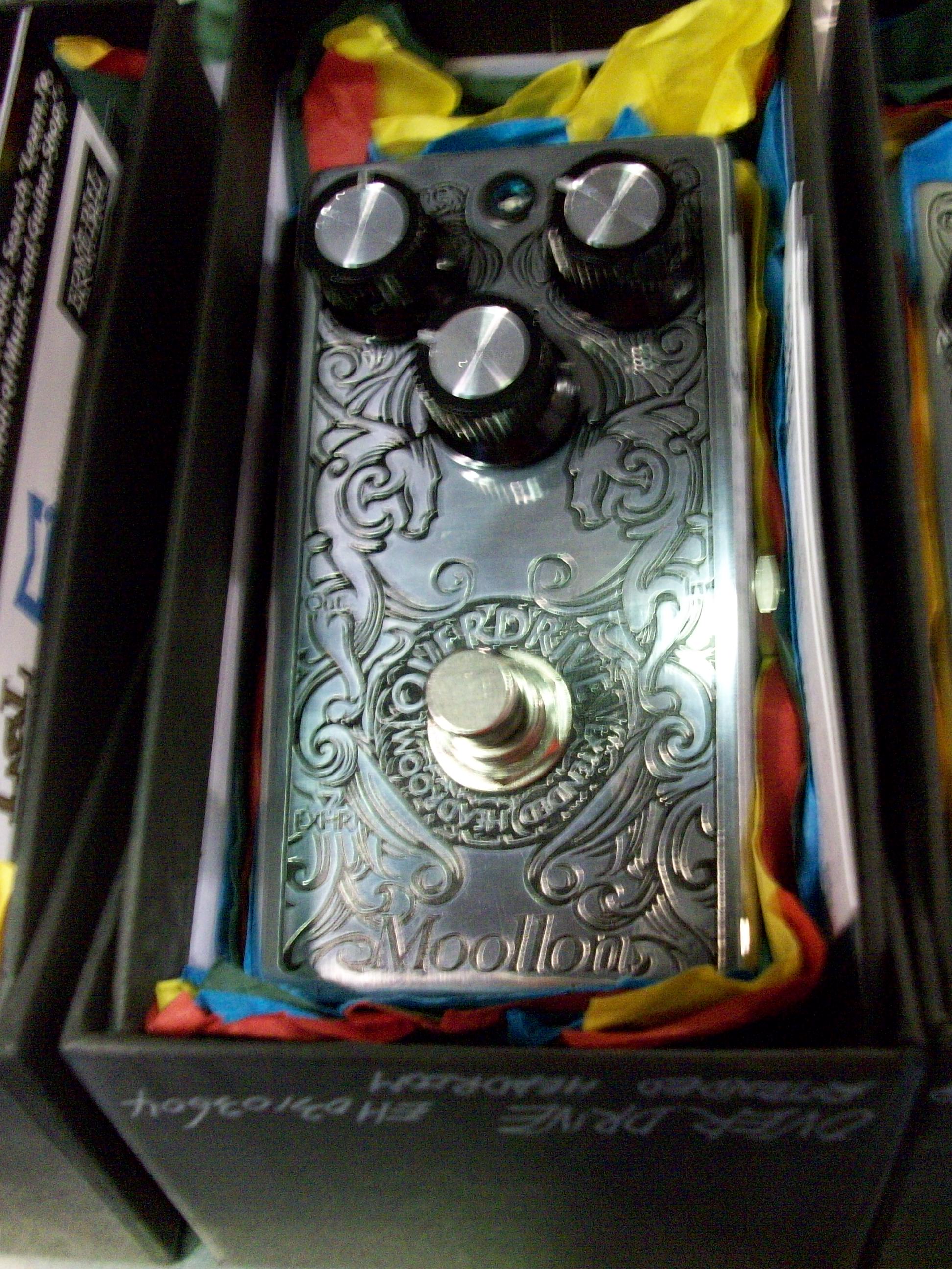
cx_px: 476
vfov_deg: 54.0
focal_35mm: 34
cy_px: 634
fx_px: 1247
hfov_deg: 41.8
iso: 318
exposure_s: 1/8
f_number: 2.8
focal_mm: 5.7
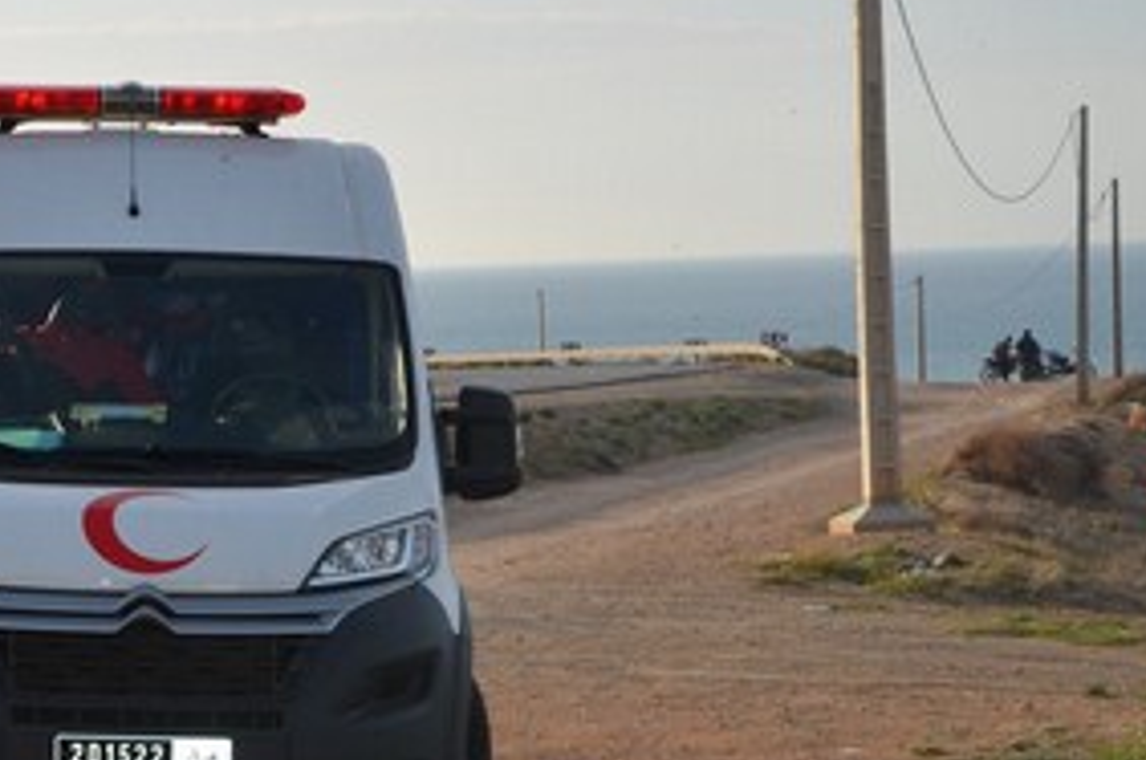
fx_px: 4544
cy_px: 423
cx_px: -114
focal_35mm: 143
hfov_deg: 14.1
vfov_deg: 9.6
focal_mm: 42
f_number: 8
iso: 100
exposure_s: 1/250
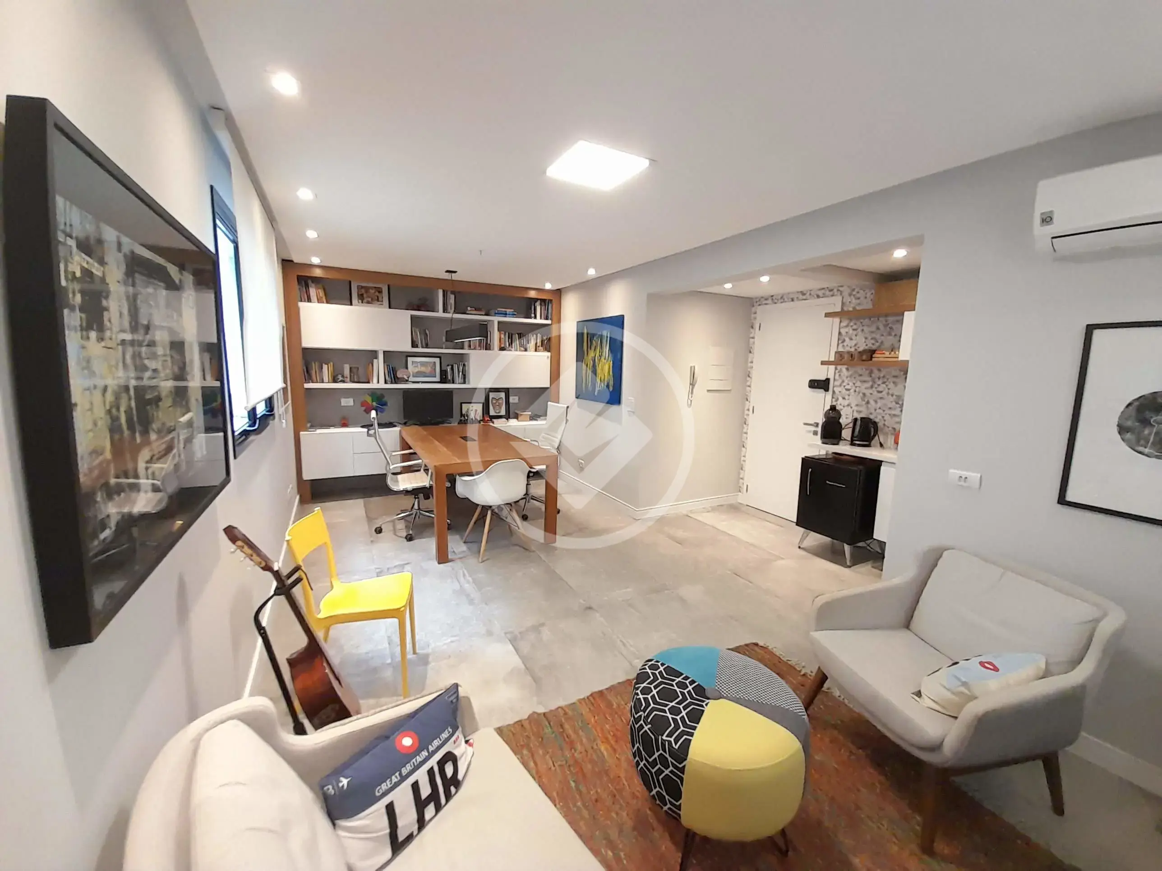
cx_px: 581
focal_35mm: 13
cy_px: 436
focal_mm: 1.13
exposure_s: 1/30
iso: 200
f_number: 2.2
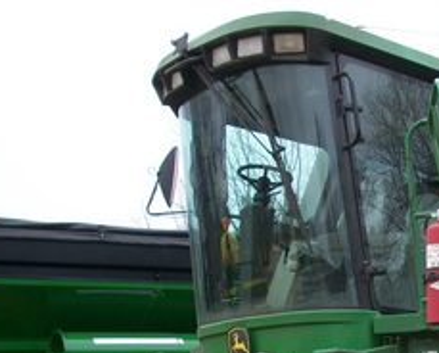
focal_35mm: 81
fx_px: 1054
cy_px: 389
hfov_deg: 22.1
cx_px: 497
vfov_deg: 18.3
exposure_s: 1/125
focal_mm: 6.3
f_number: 3.1
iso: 95
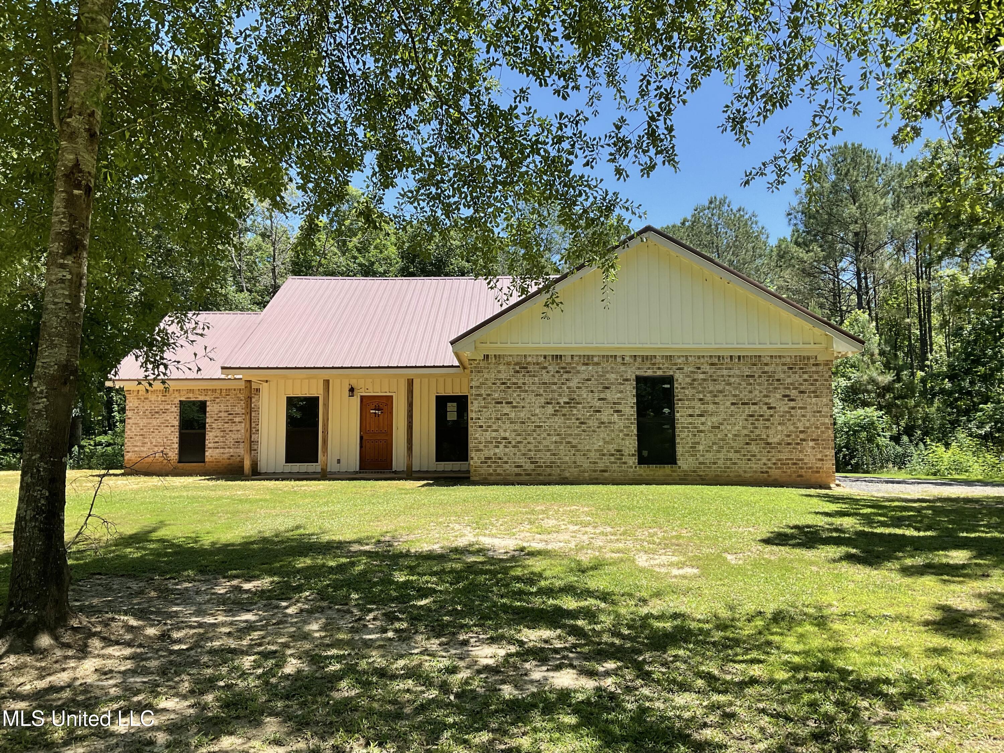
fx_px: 841
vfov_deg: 48.2
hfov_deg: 61.7
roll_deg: -0.2
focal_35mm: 29
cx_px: 502
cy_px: 376
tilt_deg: +5.7
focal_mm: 3
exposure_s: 1/770
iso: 16
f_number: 1.8
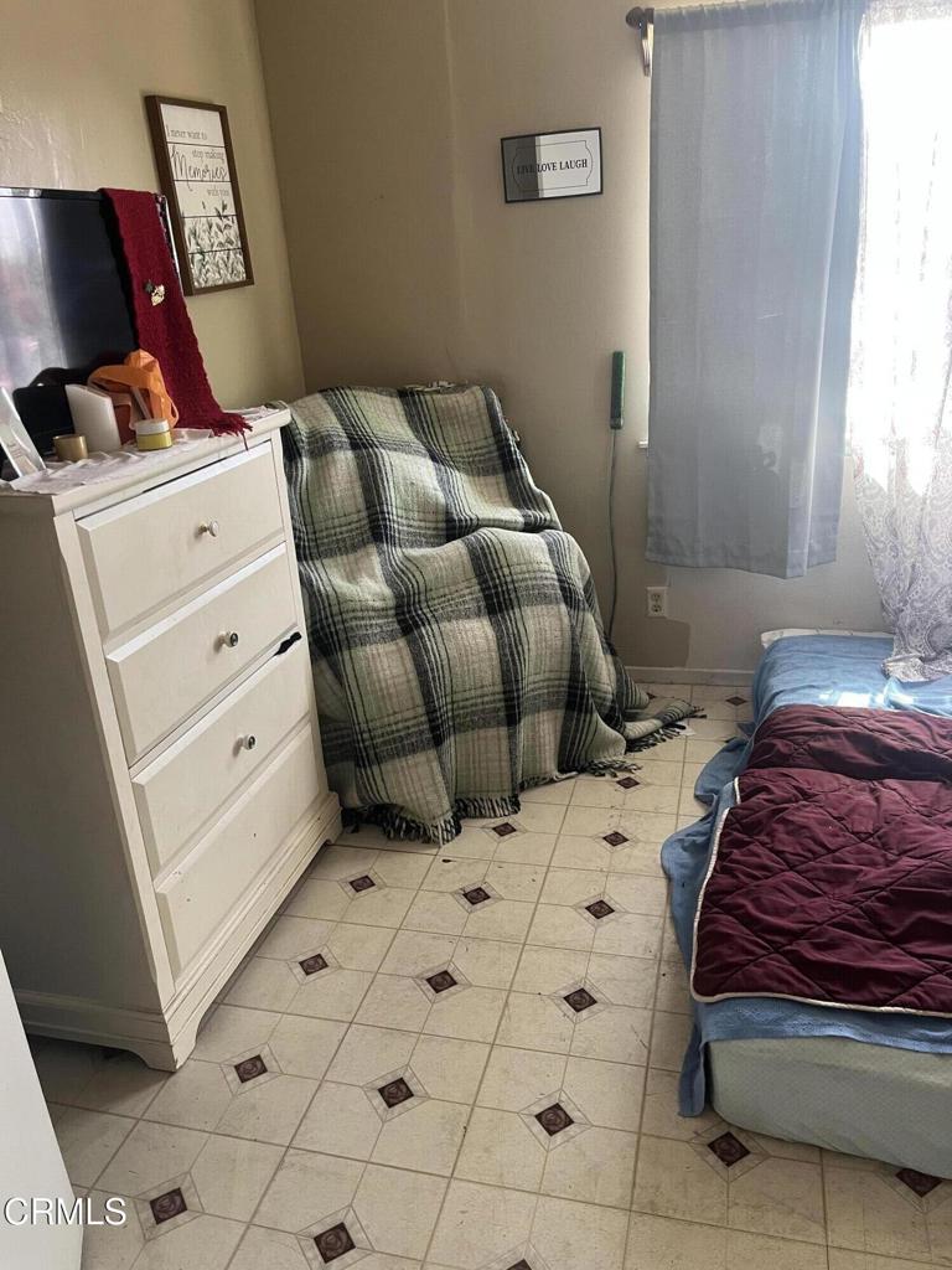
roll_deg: +5.8
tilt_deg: -19.5
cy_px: 635
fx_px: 953
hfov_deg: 53.1
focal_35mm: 26
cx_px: 476
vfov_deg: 67.3
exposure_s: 1/60
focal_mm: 5.1
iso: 200
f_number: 1.6
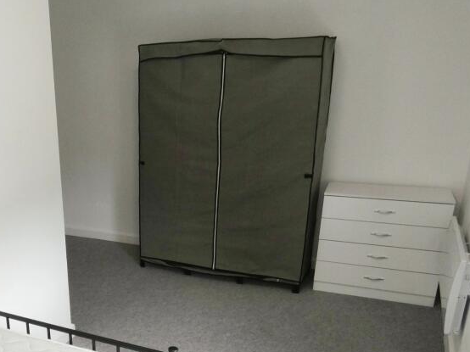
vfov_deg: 37.6
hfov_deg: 47.7
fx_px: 502
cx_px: 100
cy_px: 269
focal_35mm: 37
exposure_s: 1/60
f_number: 2.8
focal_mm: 3.6
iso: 100
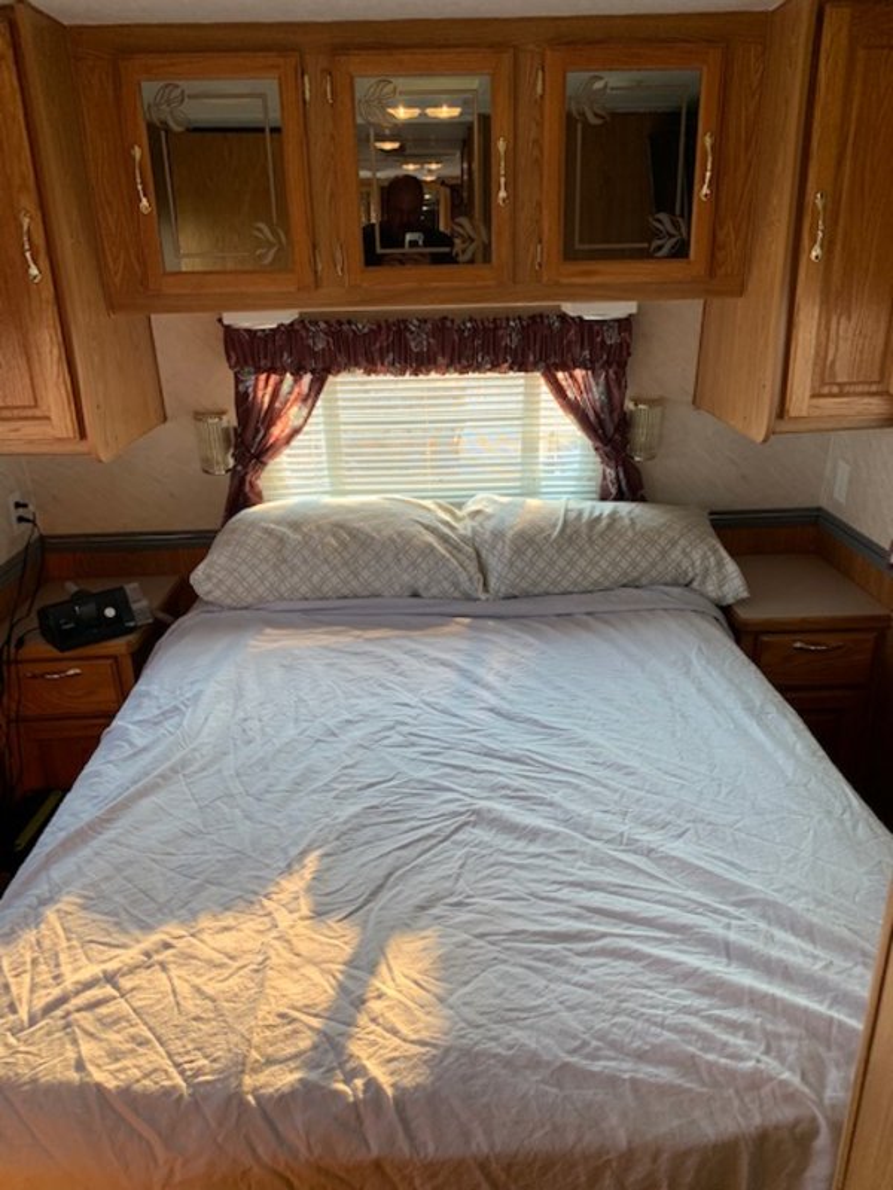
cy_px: 595
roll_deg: +4.3
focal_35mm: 26
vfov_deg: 67.3
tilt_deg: -16.5
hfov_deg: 53.1
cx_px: 446
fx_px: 894
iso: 80
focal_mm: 4.25
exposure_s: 1/121
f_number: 1.8
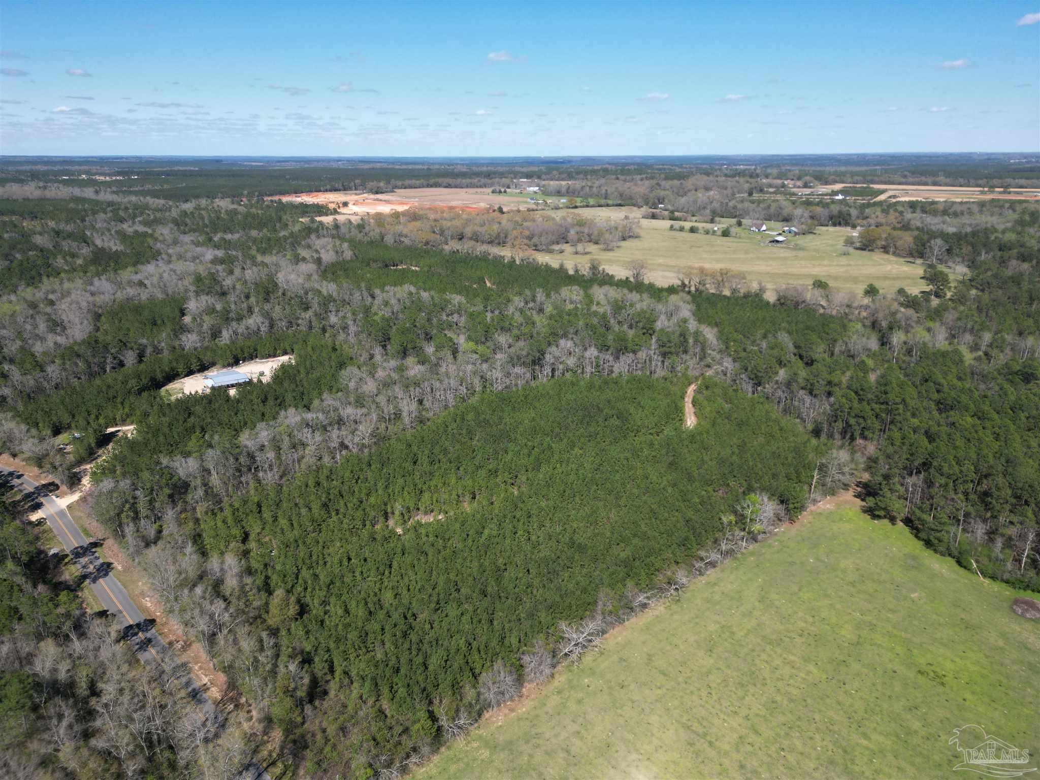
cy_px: 390
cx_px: 520
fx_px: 721
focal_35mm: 24
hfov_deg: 71.6
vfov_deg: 56.8
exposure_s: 1/2500
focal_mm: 6.72
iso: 120
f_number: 1.7
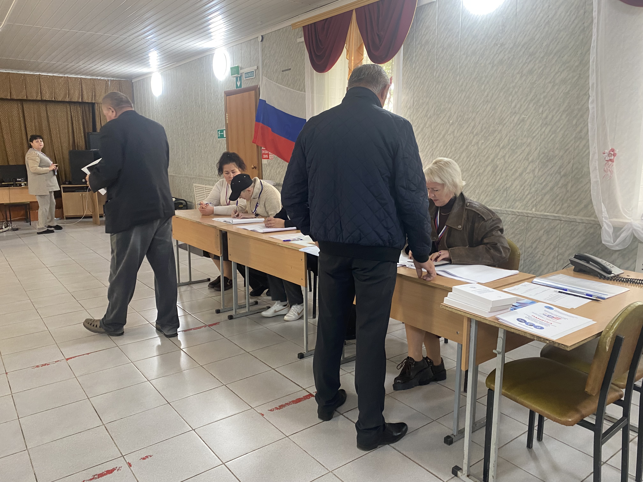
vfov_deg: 53.1
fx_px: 483
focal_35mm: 26
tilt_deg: -12.1
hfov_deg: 67.3
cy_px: 241
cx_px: 322
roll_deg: +2.0
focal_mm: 4.25
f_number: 1.8
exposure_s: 1/50
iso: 160
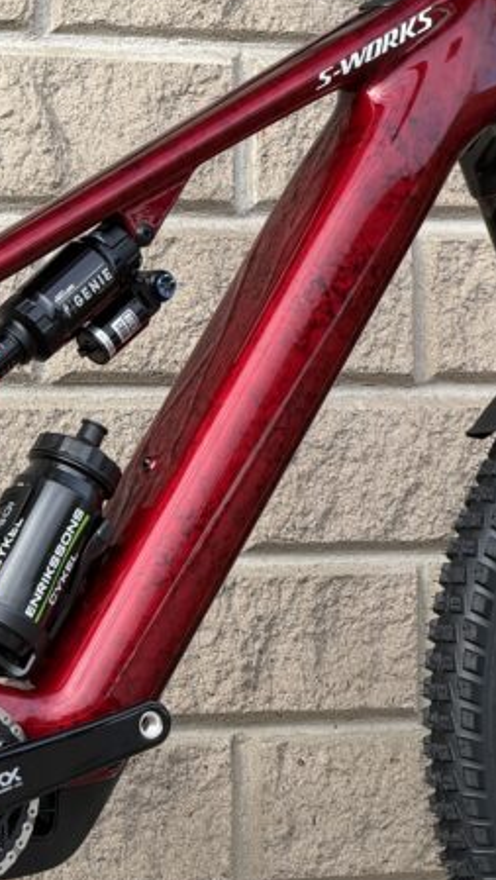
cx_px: -63
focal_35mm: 194
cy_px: 439
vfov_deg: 11.1
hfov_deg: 6.2
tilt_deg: -0.1
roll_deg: -0.2
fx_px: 4530
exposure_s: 1/268
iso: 50
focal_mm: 16.89
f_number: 2.8
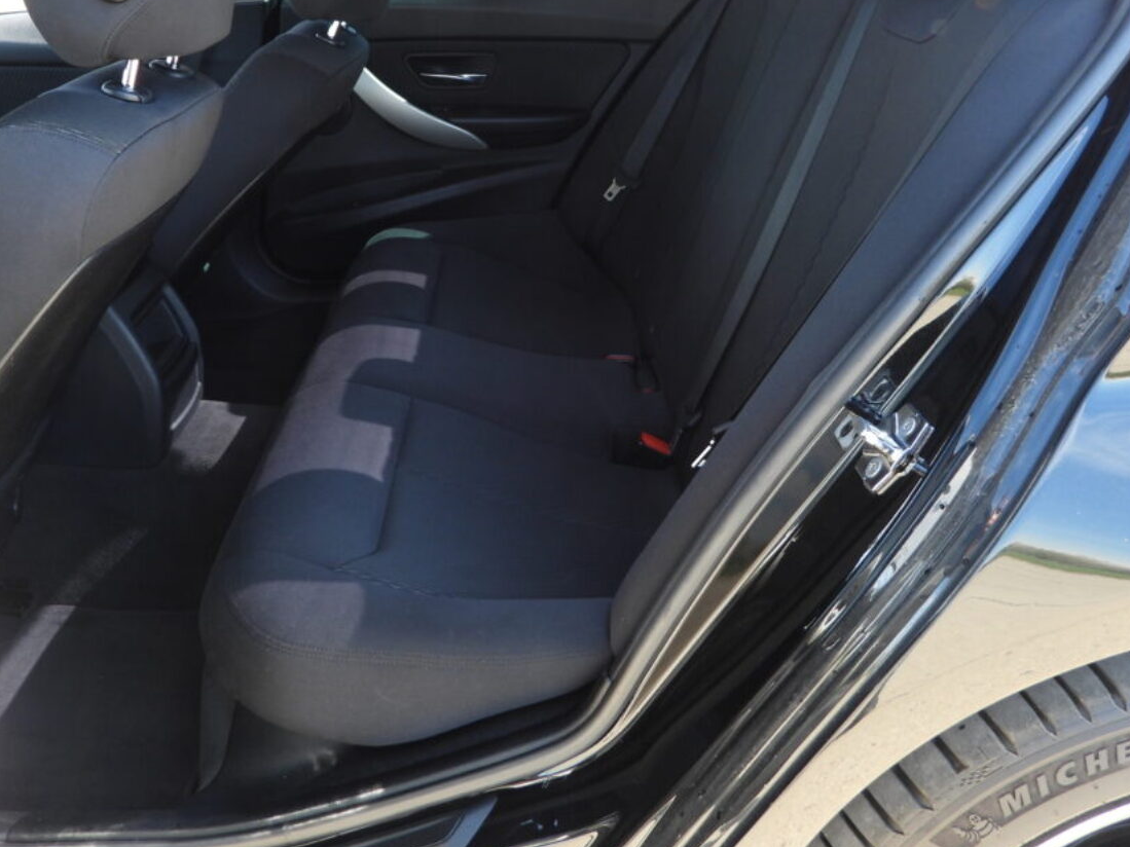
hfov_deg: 52.5
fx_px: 1142
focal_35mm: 35
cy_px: 277
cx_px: 510
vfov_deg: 40.2
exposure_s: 1/60
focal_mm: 4.3
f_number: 2.8
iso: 100
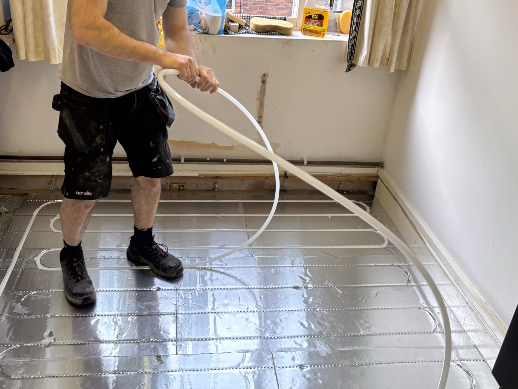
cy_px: 161
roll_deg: -4.6
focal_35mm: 35
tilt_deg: -26.8
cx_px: 244
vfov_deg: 40.6
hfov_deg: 52.6
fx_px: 524
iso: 50
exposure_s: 1/100
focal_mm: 5.96
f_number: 1.6
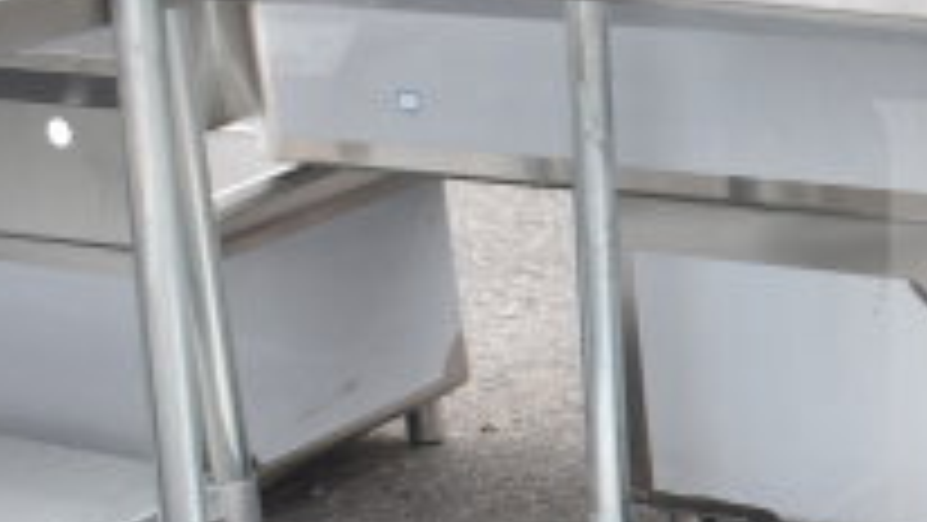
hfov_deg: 16.5
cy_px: 457
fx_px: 2975
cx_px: 1274
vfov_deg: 10.0
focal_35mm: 121
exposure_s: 1/200
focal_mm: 26
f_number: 5.6
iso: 200
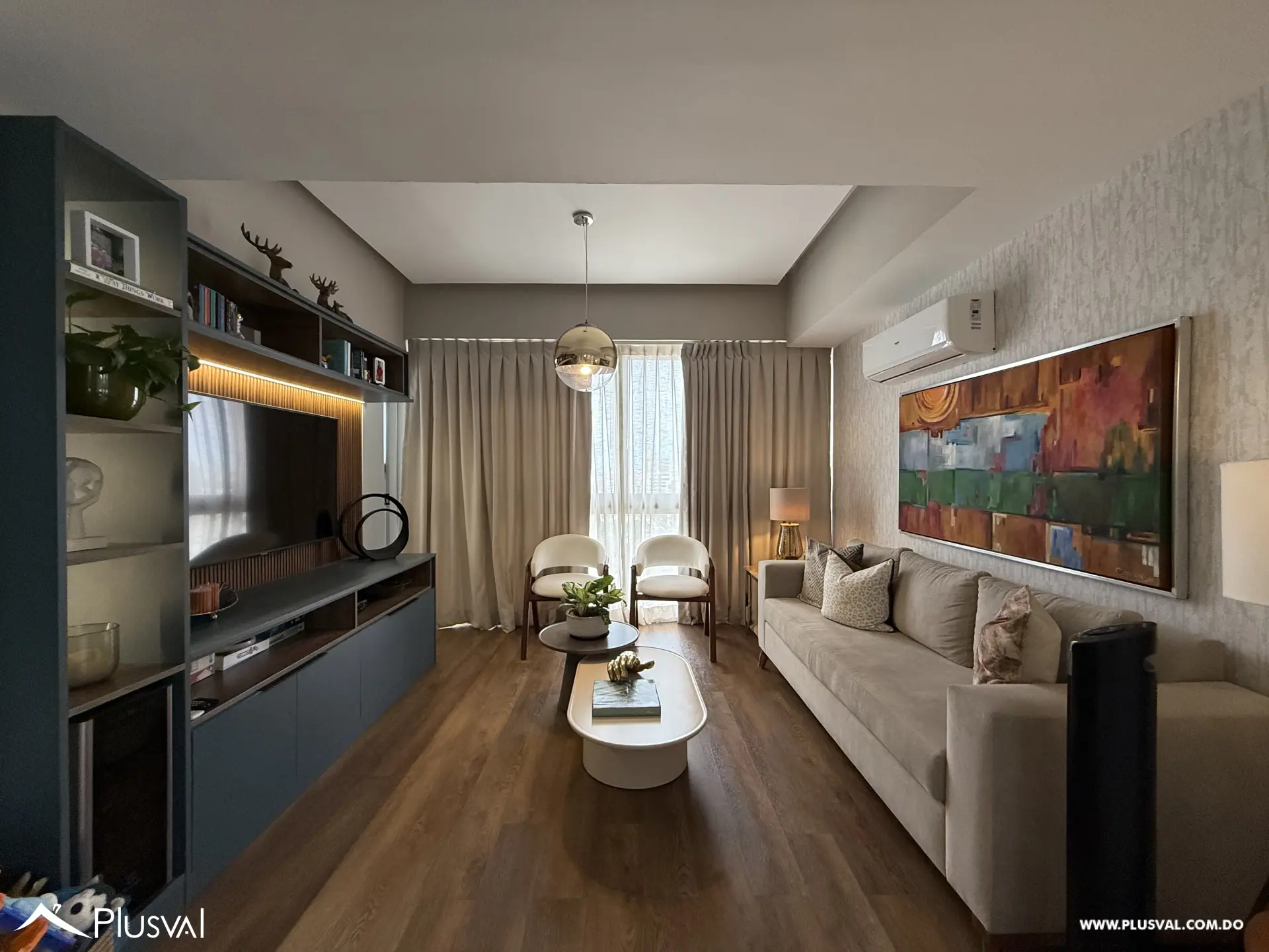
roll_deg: +0.2
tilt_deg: +0.8
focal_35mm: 14
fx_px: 513
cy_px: 476
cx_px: 634
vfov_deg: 85.7
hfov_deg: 102.1
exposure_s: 1/99
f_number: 2.2
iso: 200
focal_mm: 2.22
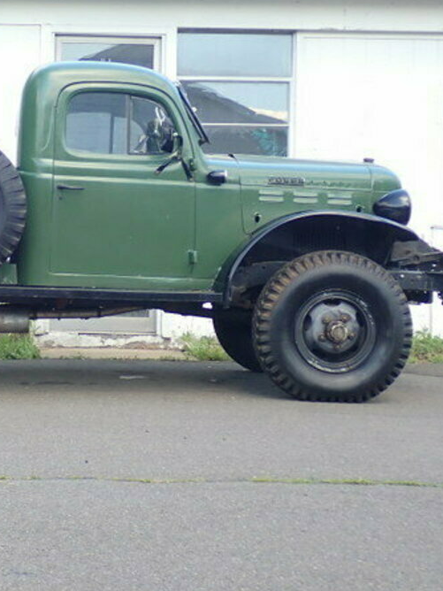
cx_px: 24
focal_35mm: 79
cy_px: 239
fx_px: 1348
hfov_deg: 18.3
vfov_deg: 24.7
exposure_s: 1/80
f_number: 2.9
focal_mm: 7.84
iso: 125
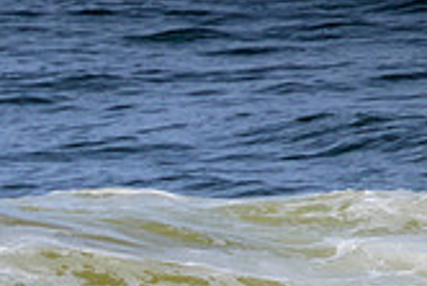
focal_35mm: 2799
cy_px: 280
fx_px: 33227
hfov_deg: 0.7
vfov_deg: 0.5
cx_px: -77
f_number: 11
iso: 500
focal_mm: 800
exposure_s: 1/2000
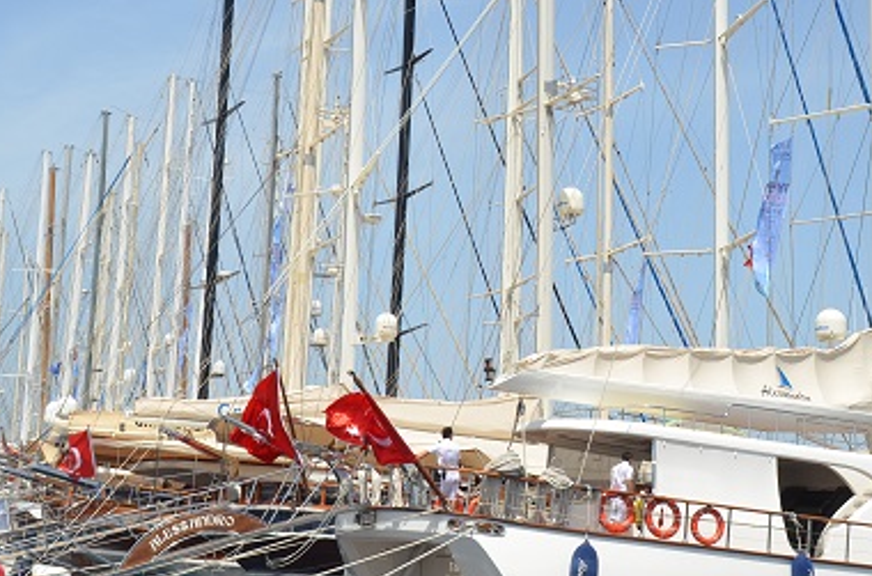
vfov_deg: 20.7
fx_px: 1570
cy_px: 185
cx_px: 496
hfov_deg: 31.0
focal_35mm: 65
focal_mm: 28
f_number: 9
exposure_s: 1/320
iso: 100
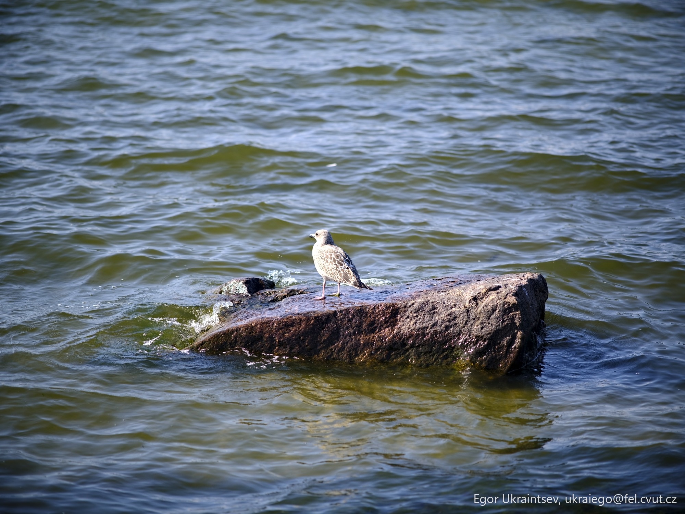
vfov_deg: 9.4
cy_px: 257
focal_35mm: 158
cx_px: 342
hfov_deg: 12.5
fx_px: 3127
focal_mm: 200
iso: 100
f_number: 2.8
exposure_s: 1/1000
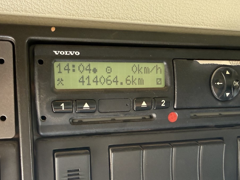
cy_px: 117
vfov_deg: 37.4
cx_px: 149
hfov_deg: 48.5
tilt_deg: +5.3
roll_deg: +1.4
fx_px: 263
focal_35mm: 38
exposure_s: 1/79
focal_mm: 2.22
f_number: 2.2
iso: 320
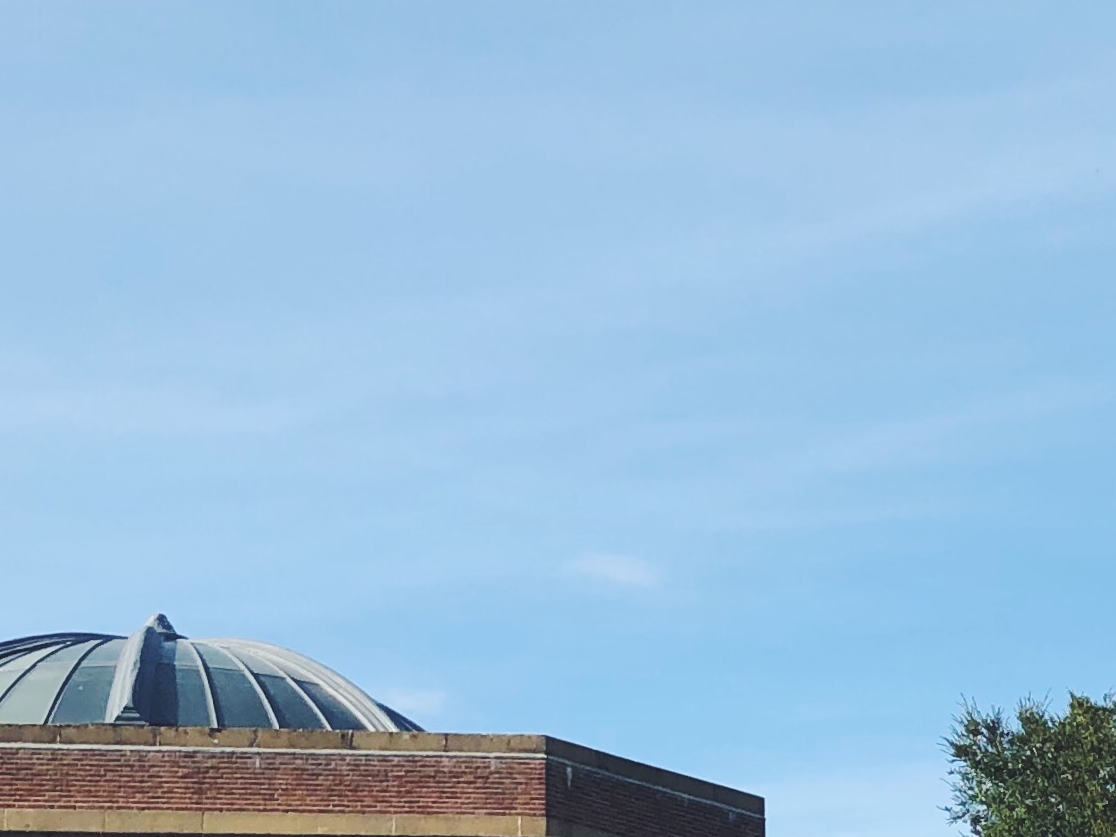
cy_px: 787
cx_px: 1052
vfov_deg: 14.5
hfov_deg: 19.0
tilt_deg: +13.1
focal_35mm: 101
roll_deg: +0.0
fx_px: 3255
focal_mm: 3.99
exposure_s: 1/1412
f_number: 1.8
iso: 20
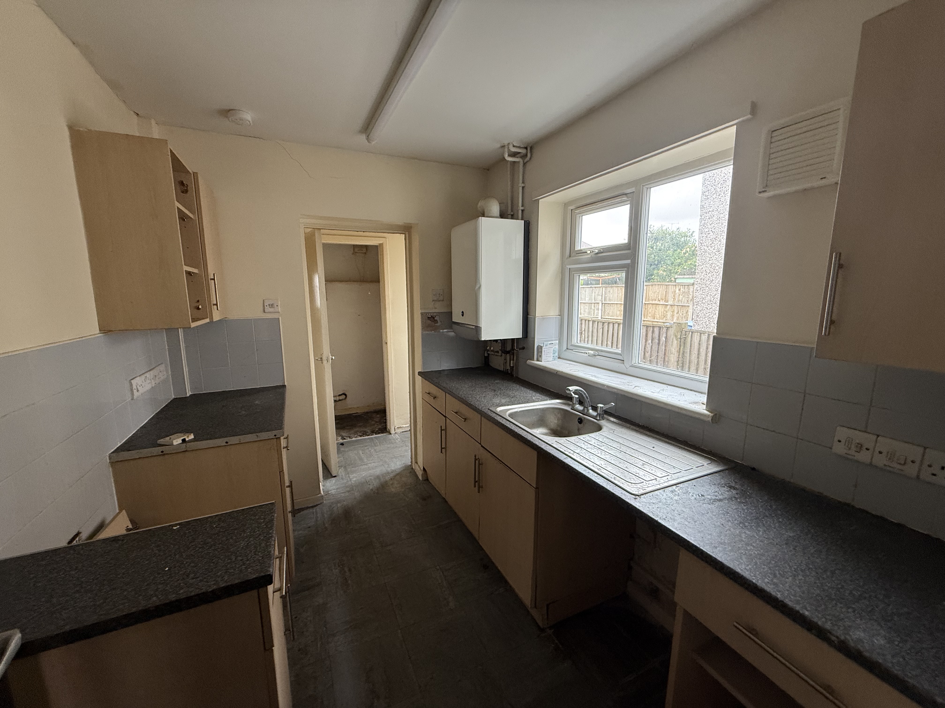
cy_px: 354
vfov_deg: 85.7
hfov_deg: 102.1
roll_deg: -0.1
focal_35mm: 14
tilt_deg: -9.2
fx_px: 382
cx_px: 472
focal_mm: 2.22
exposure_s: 1/99
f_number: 2.2
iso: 125
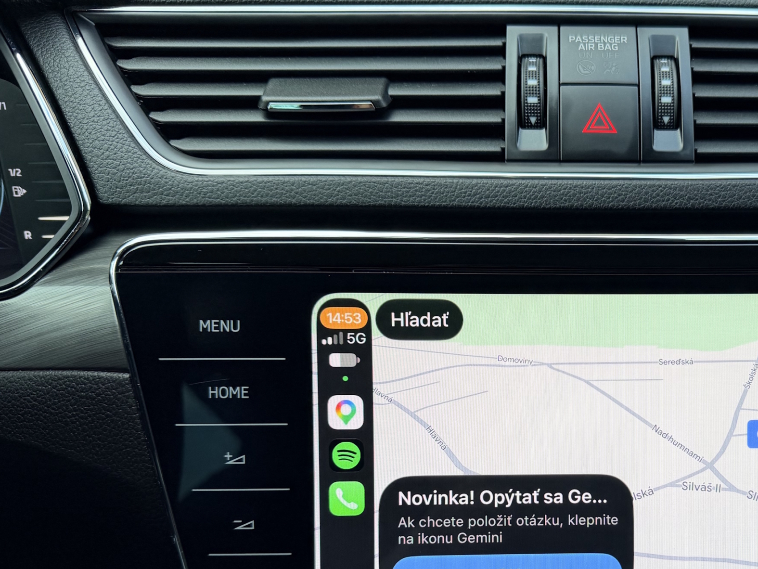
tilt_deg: -24.2
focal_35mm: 39
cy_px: 416
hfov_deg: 45.6
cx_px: 599
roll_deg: -1.5
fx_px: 854
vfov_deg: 36.1
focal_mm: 6.76
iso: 64
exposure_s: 1/234
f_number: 1.78
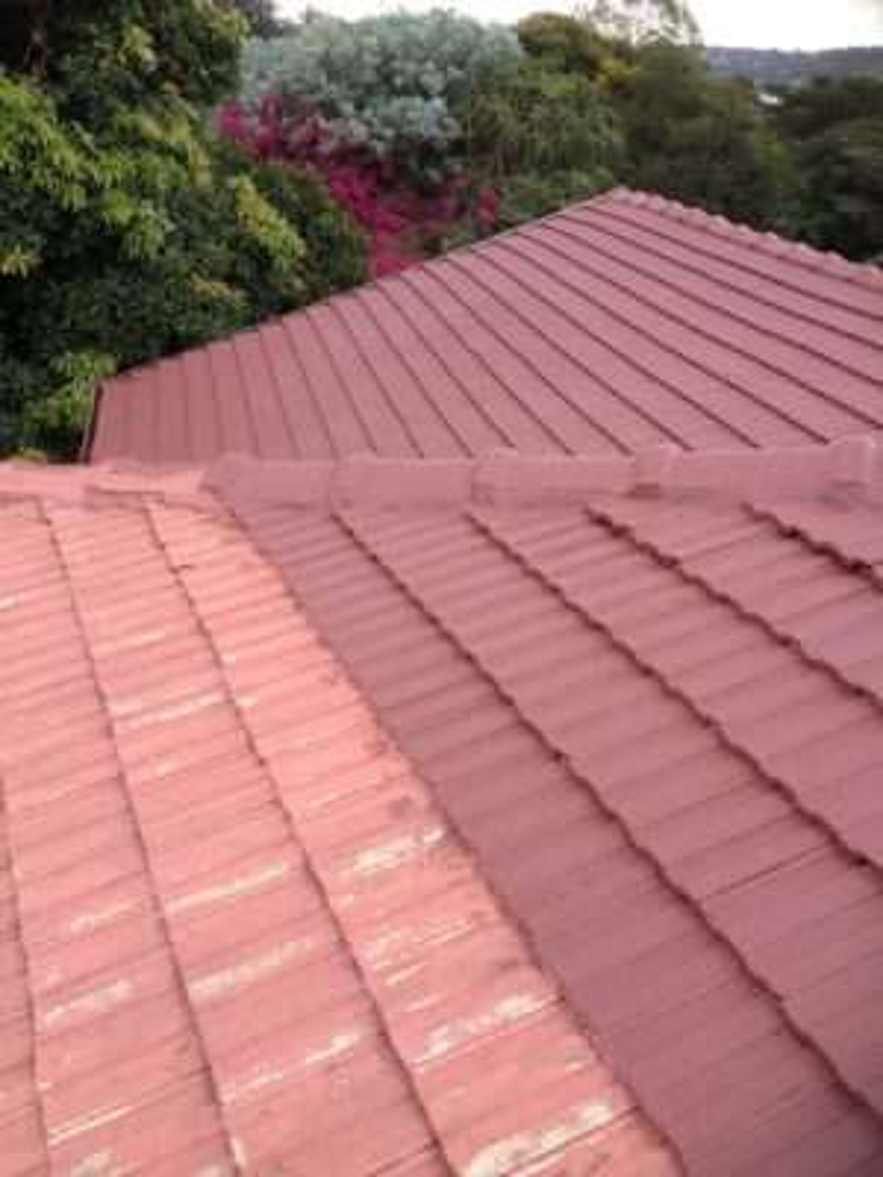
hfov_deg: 40.7
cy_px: 588
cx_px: 442
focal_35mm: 35
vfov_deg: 52.6
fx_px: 1190
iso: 50
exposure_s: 1/375
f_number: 2.4
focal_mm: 4.28
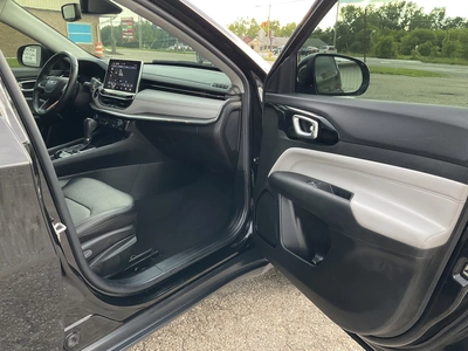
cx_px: 234
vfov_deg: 48.2
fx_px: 392
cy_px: 176
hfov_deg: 61.7
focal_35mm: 29
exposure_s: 1/60
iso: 80
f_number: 1.8
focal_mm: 3
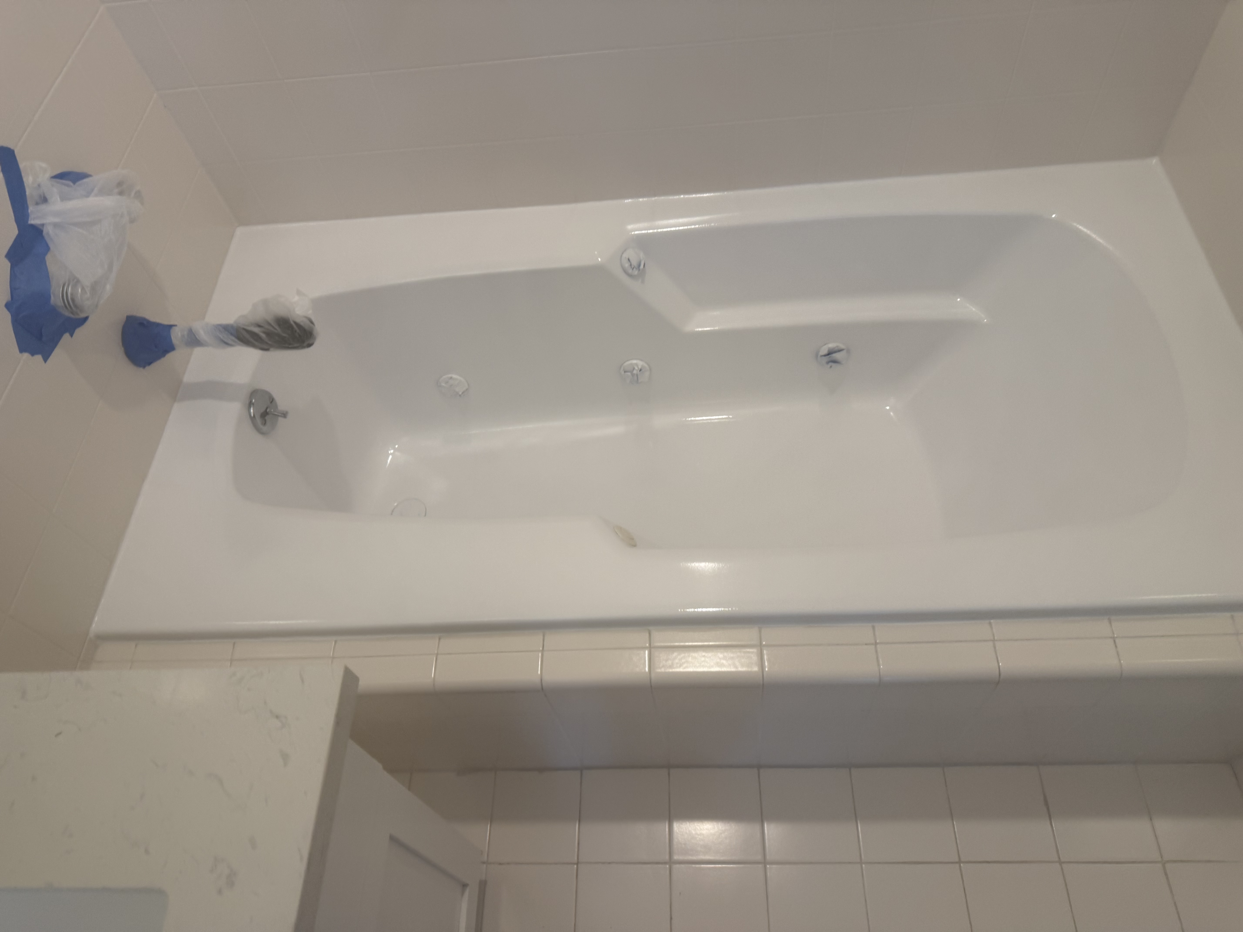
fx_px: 862
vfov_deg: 56.8
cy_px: 466
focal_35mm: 24
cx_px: 622
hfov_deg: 71.6
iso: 100
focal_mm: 6.76
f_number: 1.78
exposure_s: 1/120
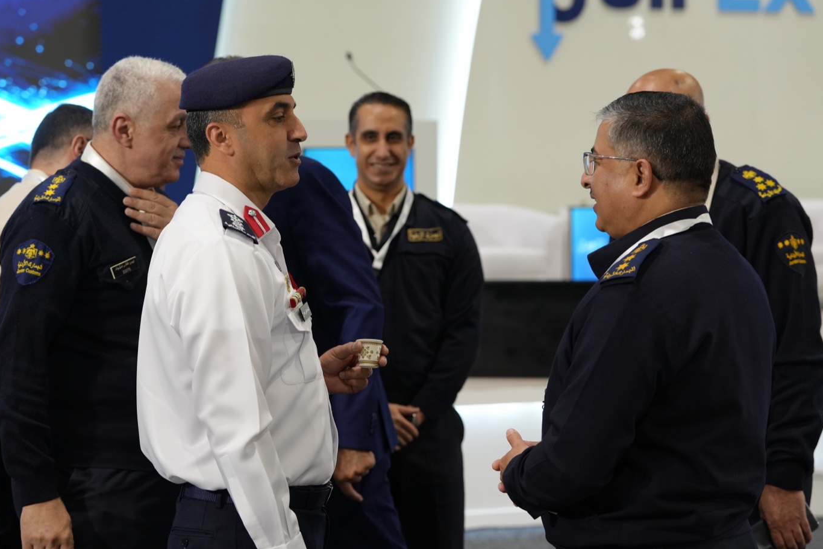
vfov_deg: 15.4
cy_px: 258
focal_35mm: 89
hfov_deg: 22.9
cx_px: 392
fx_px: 2034
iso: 1600
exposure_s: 1/160
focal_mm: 76
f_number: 4
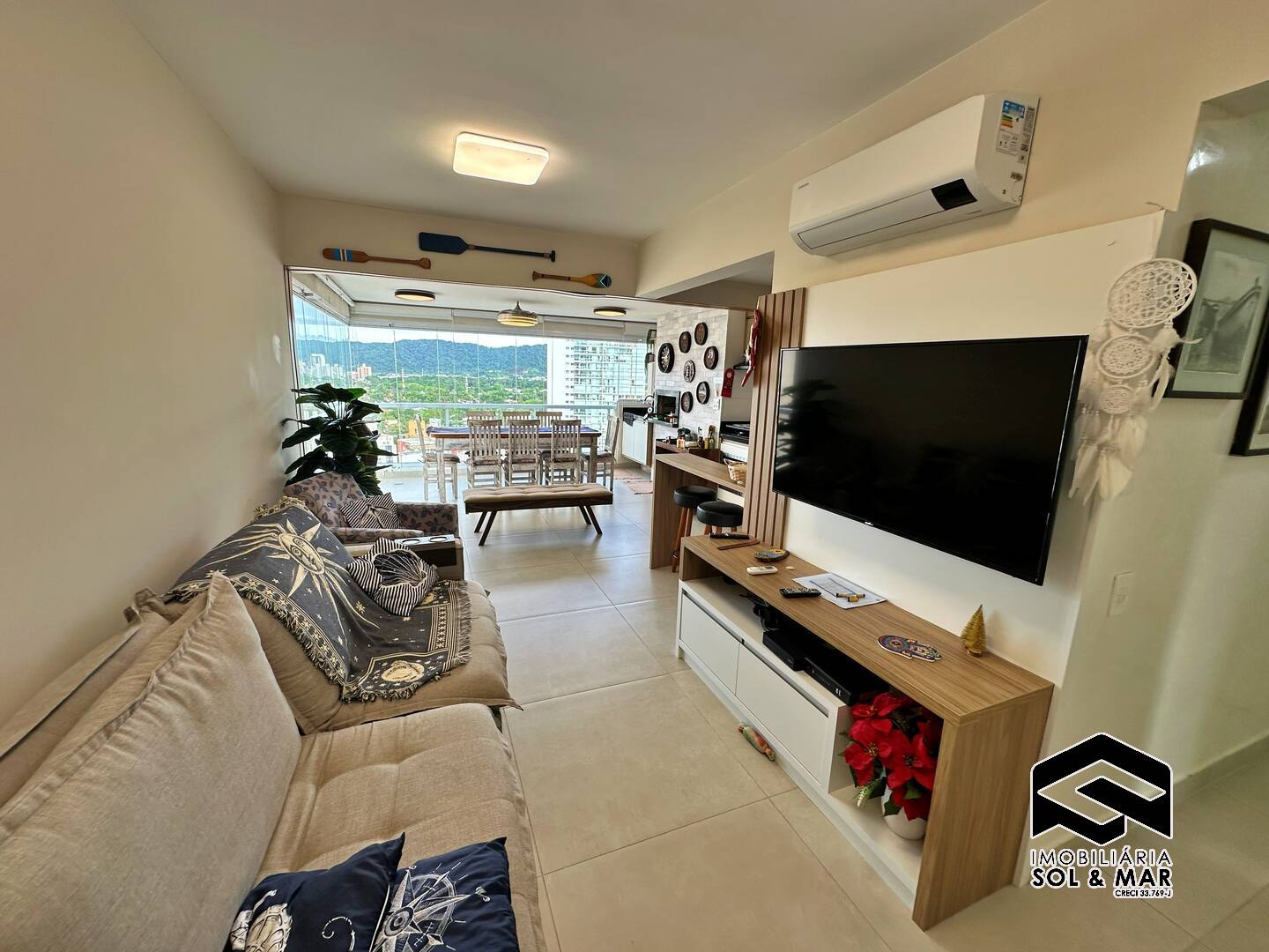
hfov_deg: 102.1
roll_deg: -1.3
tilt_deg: -11.5
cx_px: 634
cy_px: 476
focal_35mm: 14
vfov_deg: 85.7
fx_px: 513
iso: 40
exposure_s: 1/157
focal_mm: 2.22
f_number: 2.2
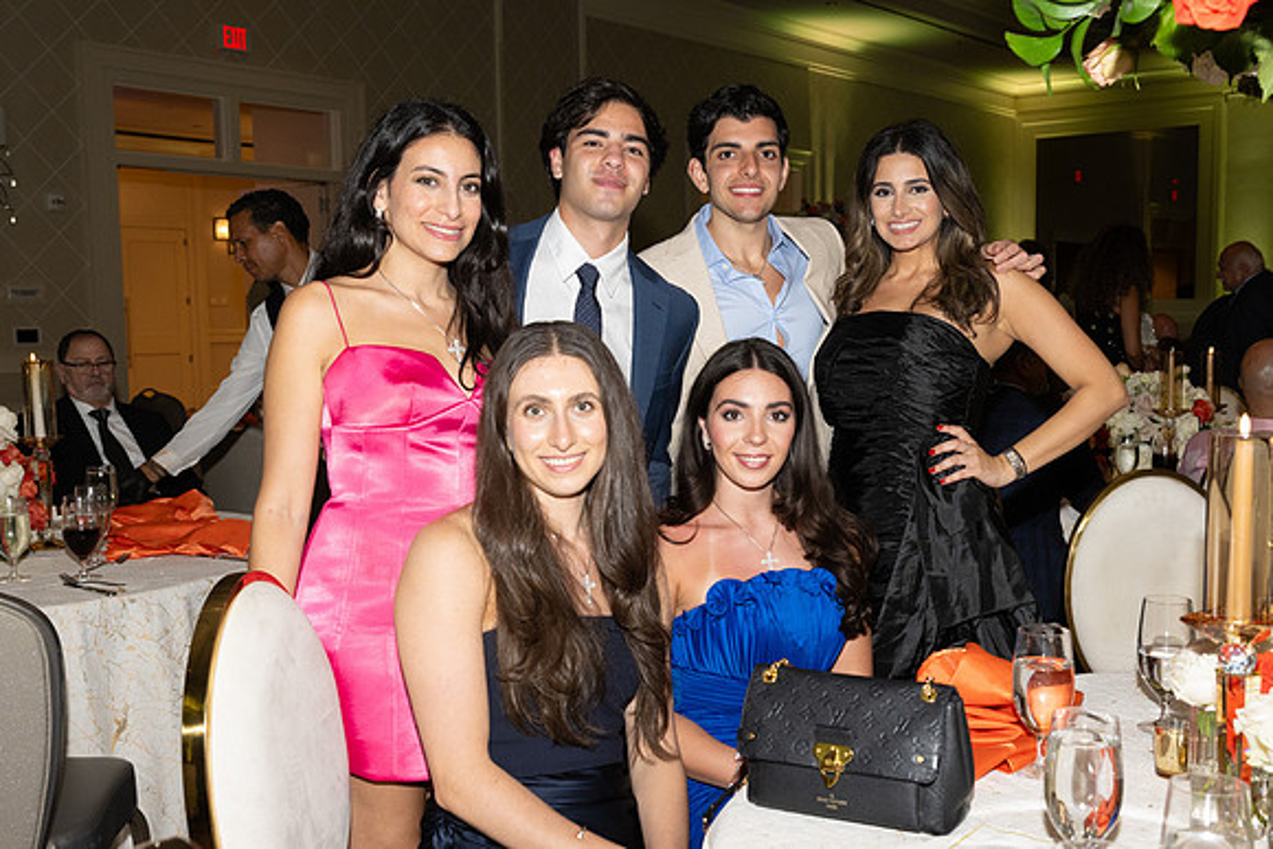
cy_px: 491
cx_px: 710
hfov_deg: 47.4
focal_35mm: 41
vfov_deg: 32.6
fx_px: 1448
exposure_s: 1/100
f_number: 5.6
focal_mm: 33
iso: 800
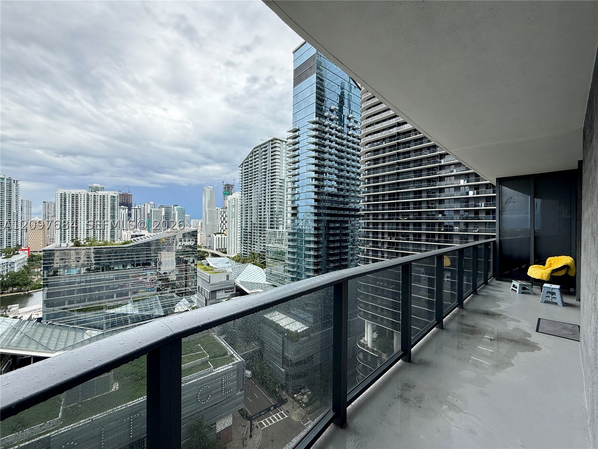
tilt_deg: +0.6
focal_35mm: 14
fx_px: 242
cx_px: 299
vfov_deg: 85.7
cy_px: 224
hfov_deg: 102.1
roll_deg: -0.9
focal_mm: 2.22
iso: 64
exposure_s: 1/1087
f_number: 2.2
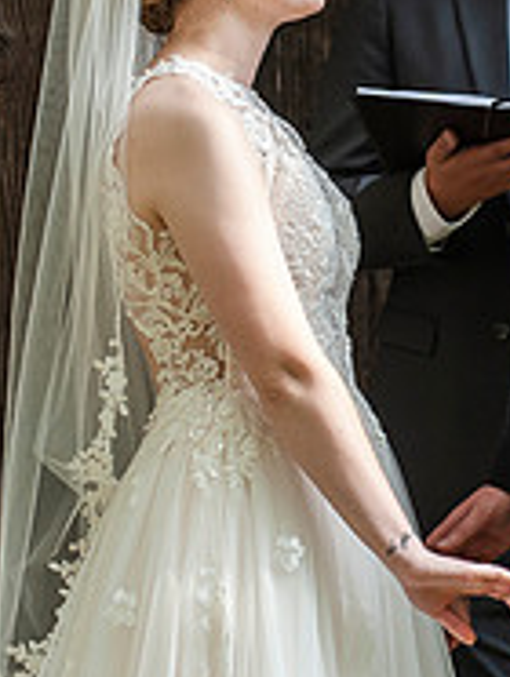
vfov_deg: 4.7
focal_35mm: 424
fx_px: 8310
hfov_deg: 3.5
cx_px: 368
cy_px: -4
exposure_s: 1/800
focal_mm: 135
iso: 400
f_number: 3.5
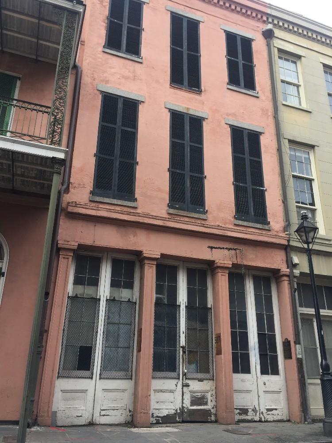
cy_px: 222
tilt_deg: +24.2
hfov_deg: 48.2
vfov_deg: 61.7
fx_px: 371
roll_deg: +0.2
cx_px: 166
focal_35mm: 29
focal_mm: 4.15
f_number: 2.2
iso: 32
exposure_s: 1/455
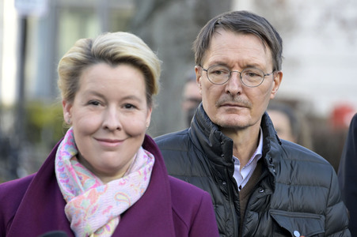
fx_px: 2973
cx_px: 178
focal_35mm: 300
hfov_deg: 6.9
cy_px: 118
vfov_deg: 4.6
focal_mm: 300
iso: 4000
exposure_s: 1/640
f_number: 6.3
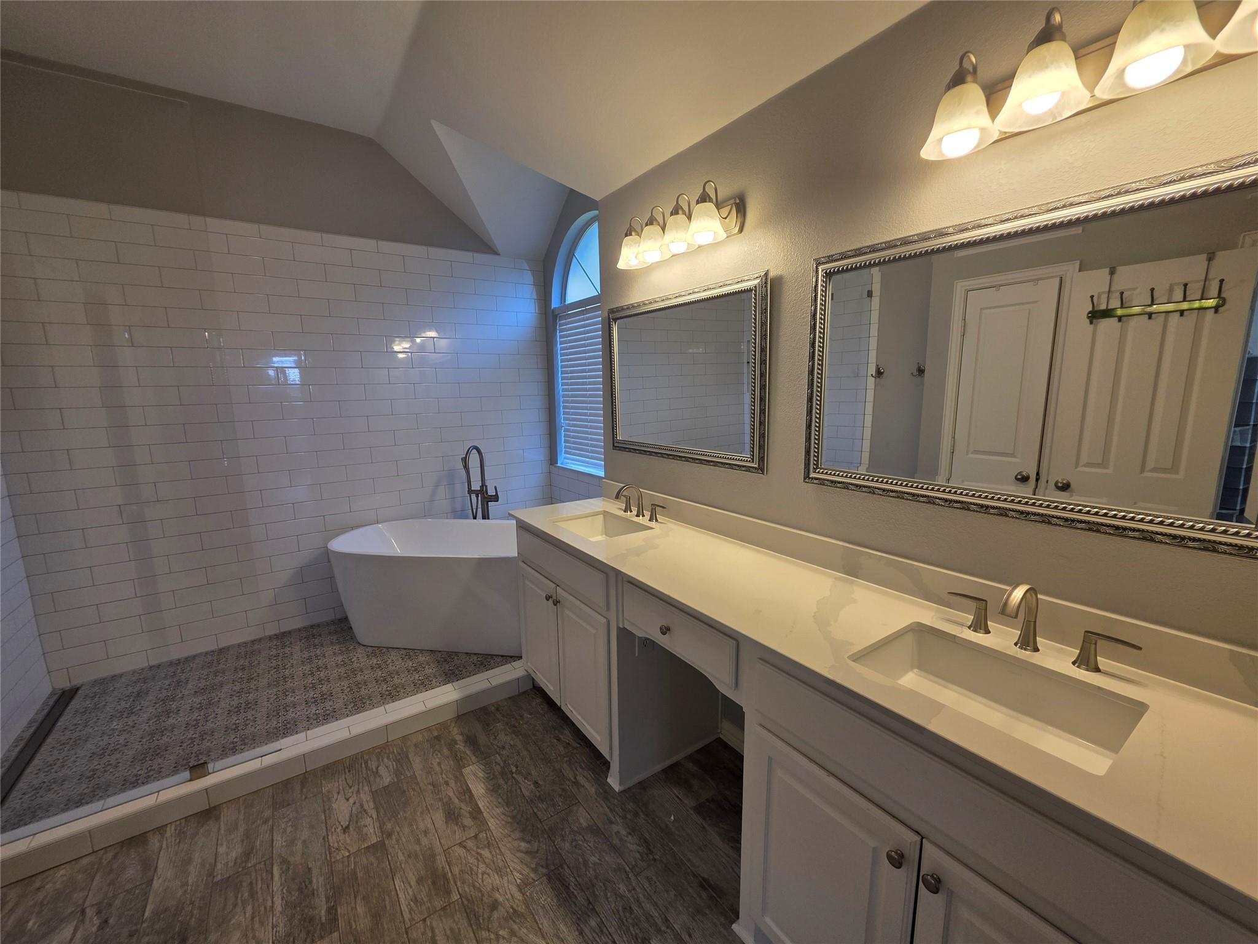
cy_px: 472
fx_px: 472
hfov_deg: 106.2
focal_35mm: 13
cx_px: 629
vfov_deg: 89.9
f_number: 1.9
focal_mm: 2.2
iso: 40
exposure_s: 1/133
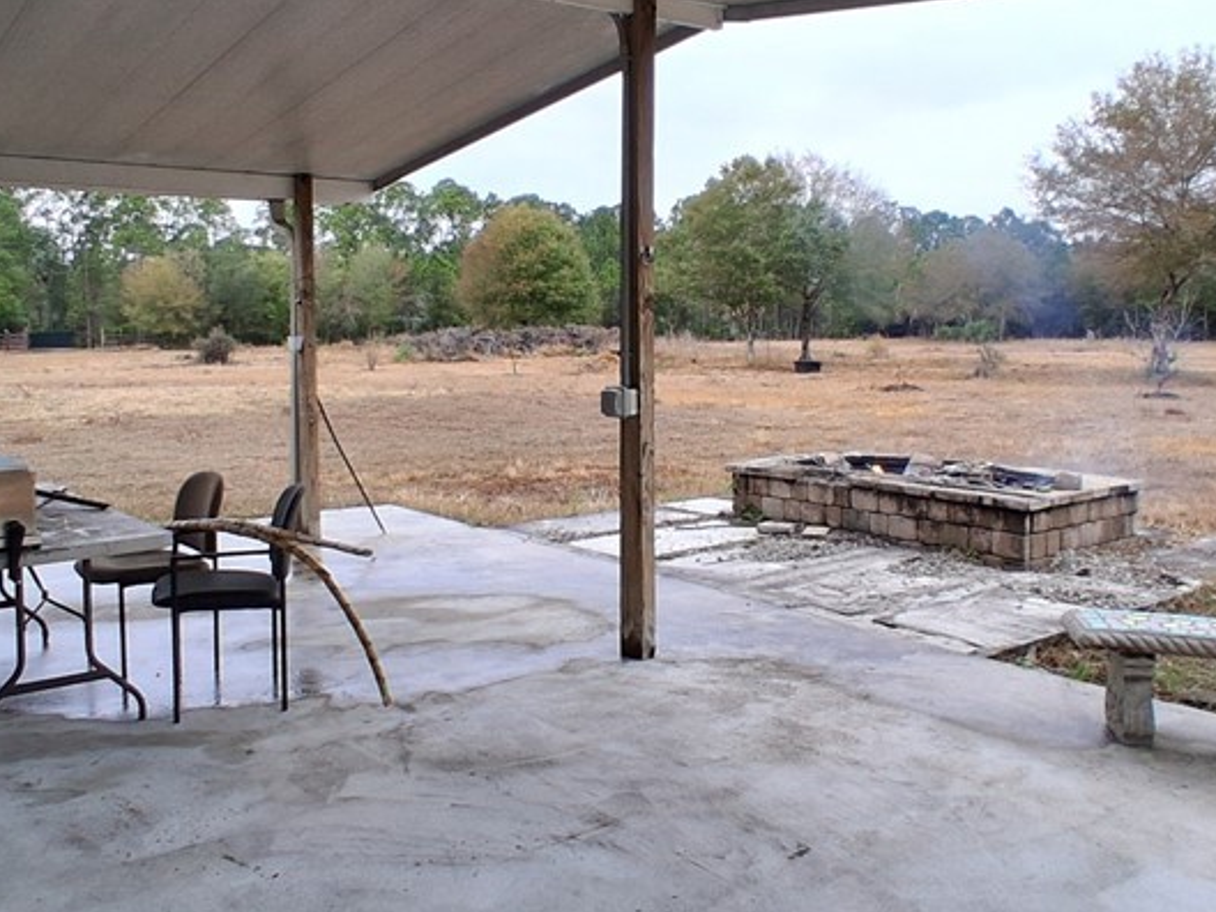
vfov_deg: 42.9
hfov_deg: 55.4
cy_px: 398
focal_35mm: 33
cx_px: 599
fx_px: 1159
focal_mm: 1.4
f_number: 2.2
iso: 64
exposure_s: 1/120
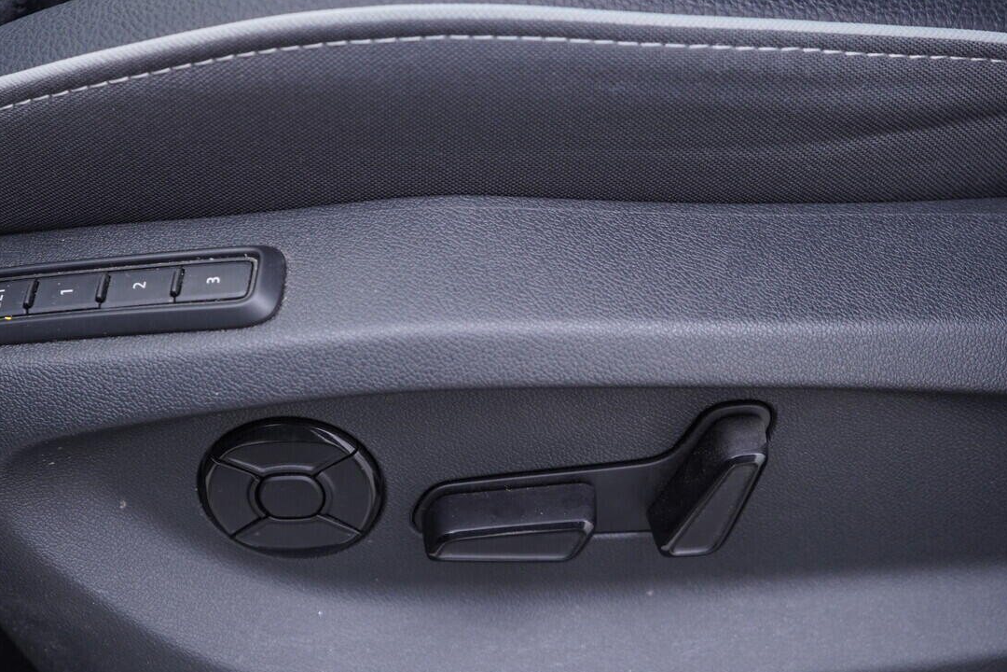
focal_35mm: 48
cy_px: 417
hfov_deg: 41.0
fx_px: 1343
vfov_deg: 28.0
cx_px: 415
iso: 200
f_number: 2.8
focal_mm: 24
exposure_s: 1/40
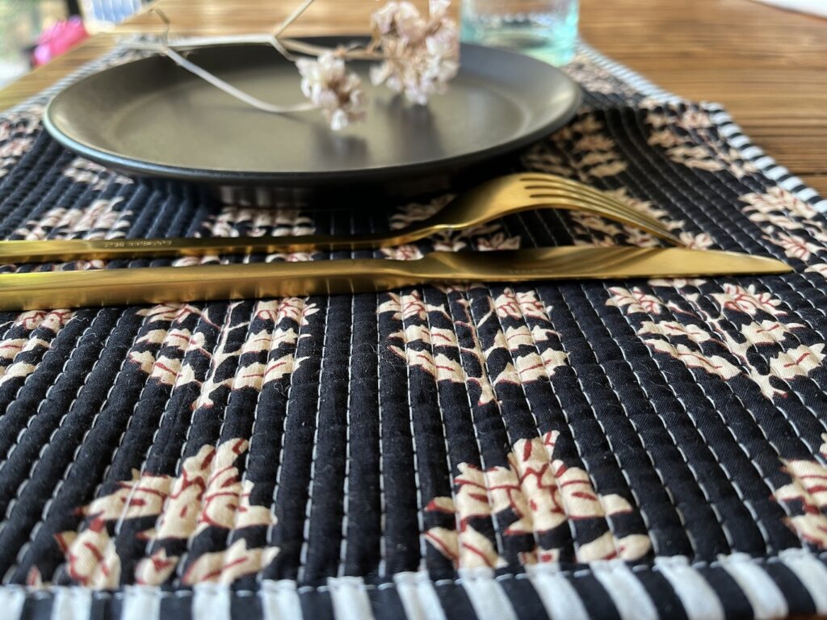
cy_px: 310
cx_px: 414
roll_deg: +0.4
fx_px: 621
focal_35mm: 26
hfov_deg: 67.3
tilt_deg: -32.3
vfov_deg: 53.1
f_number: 1.6
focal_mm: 5.1
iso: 125
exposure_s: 1/75
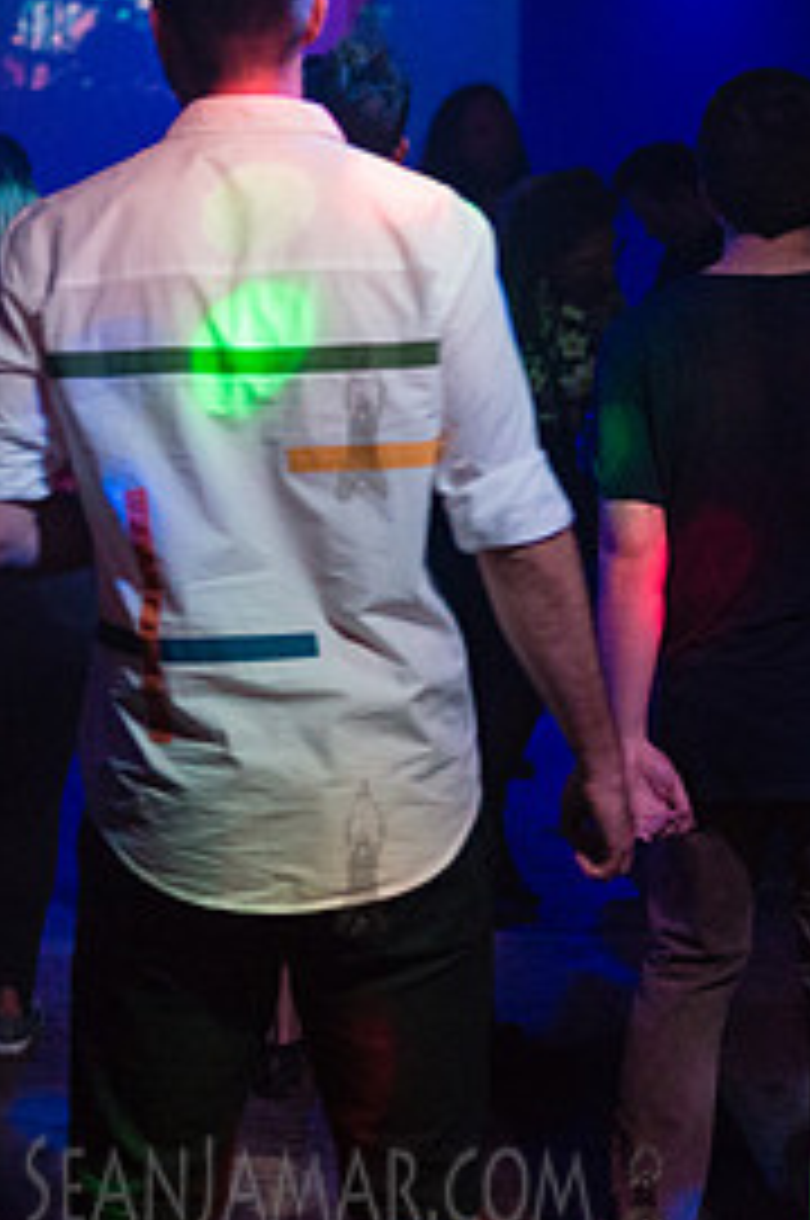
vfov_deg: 26.9
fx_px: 2538
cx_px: 360
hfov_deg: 18.1
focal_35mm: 75
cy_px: 421
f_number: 2.2
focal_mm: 35
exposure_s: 1/125
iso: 5000
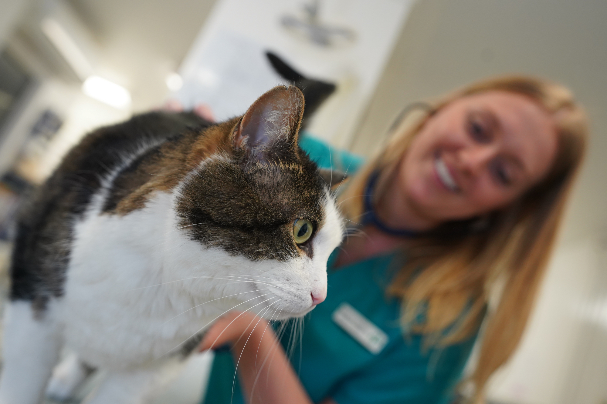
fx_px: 573
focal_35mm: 34
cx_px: 304
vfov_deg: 38.9
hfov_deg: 55.8
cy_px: 202
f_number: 3.5
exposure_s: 1/400
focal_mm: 34
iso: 2000
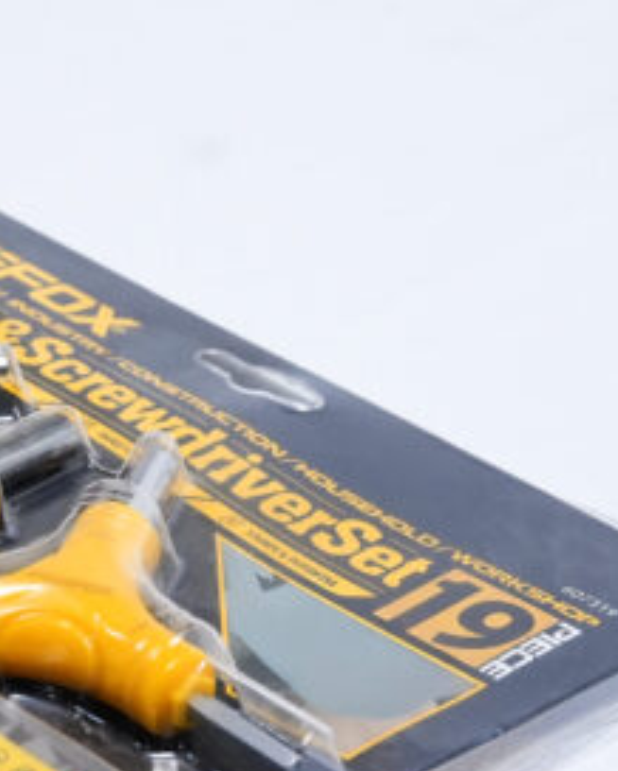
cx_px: -9
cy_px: 502
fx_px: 3585
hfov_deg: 9.8
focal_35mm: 157
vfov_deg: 12.3
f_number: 10
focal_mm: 65
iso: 3200
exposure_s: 1/160
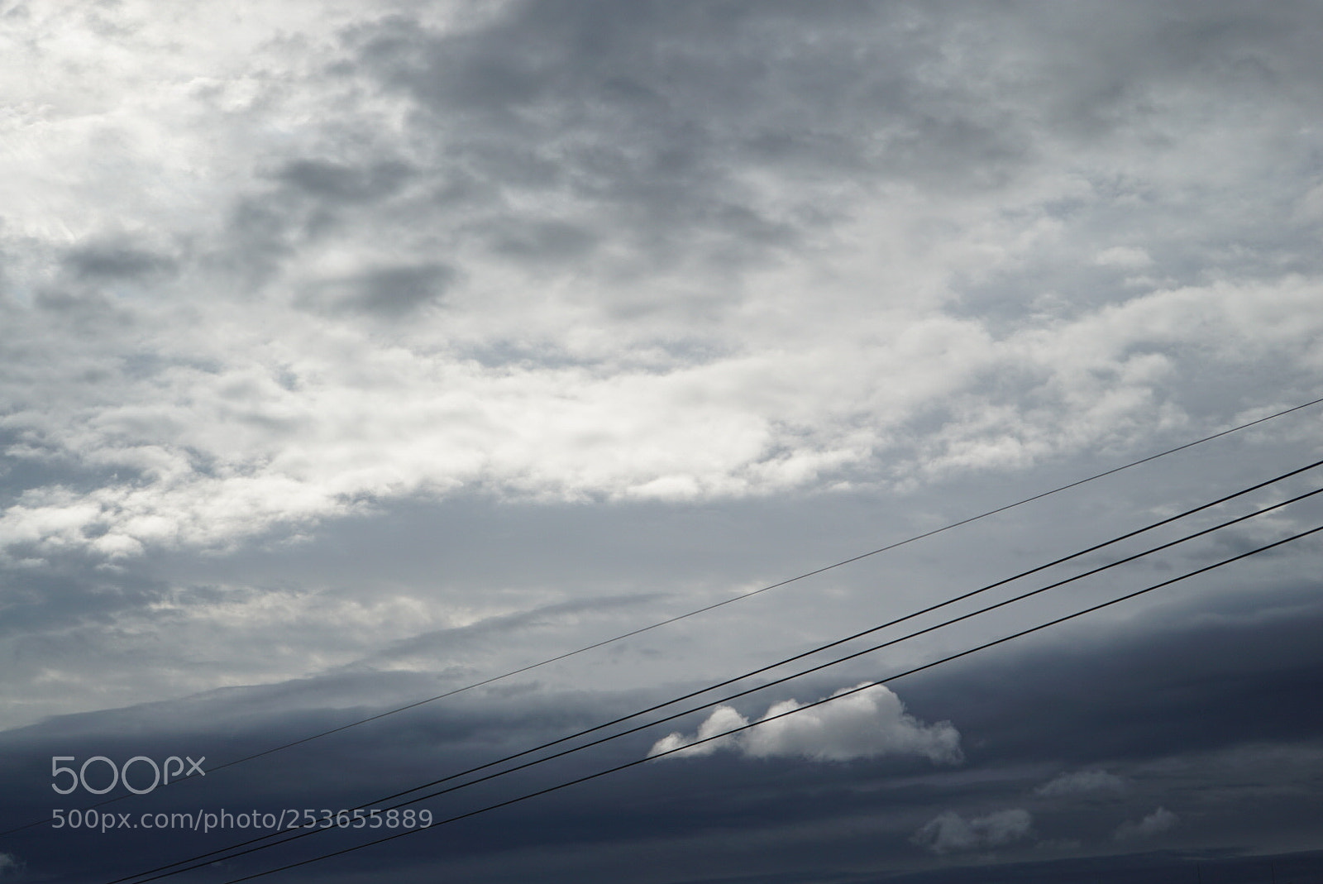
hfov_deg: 34.5
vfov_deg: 23.4
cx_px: 662
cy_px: 442
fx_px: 2133
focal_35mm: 58
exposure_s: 1/2500
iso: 100
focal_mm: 58
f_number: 5
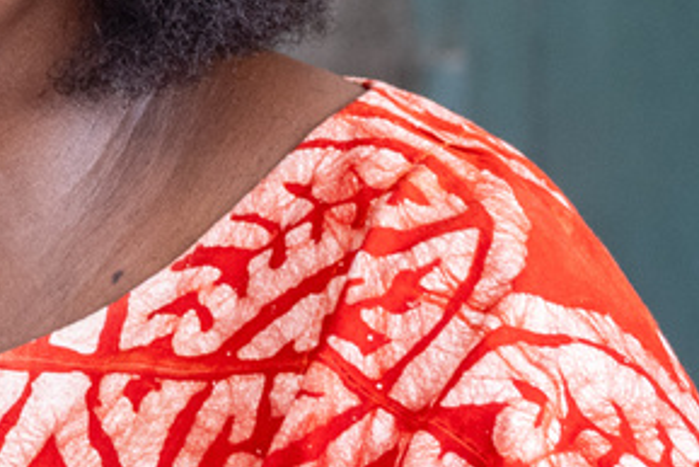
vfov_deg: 3.7
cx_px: -460
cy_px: -133
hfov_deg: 5.5
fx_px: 7226
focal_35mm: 372
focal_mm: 70
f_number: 4
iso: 800
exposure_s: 1/125
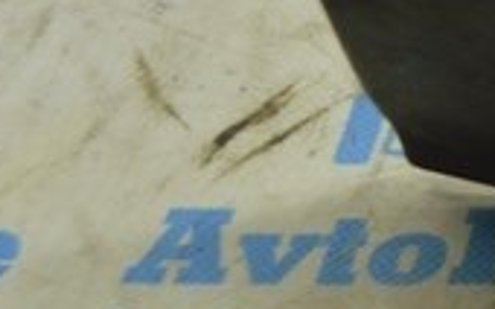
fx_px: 3478
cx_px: 1261
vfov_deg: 5.0
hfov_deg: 7.5
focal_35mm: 258
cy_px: -369
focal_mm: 28
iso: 400
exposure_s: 1/40
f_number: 5.6
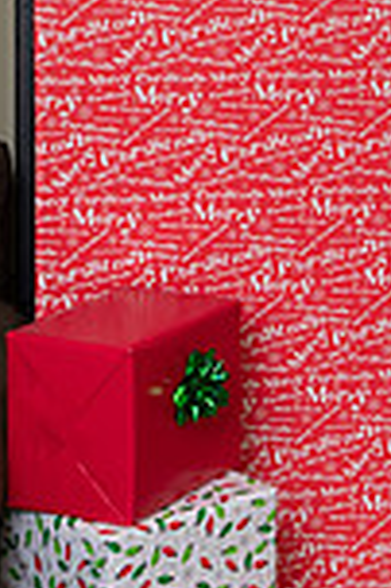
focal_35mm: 145
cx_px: 492
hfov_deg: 9.3
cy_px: 31
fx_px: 2368
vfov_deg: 14.0
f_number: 5
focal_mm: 49
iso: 400
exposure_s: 1/80
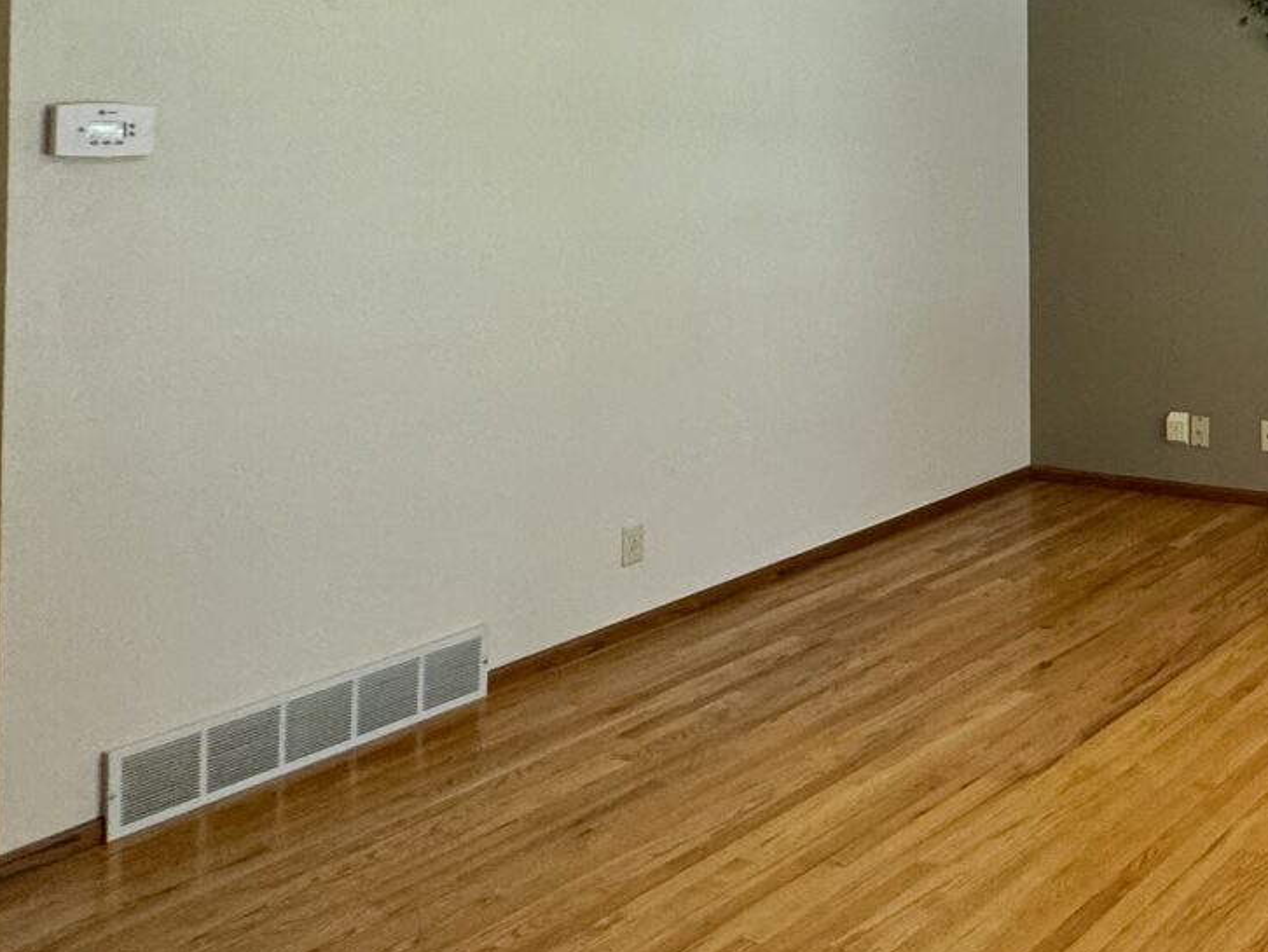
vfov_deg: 36.1
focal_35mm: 37
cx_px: 1336
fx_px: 1356
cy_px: 80
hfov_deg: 41.7
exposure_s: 1/120
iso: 160
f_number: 2.2
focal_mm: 2.22
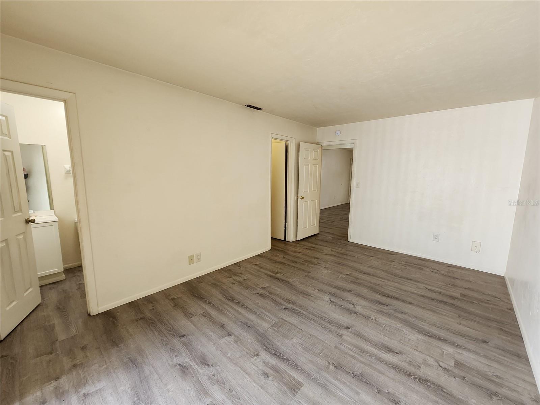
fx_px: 203
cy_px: 202
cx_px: 270
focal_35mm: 13
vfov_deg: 89.9
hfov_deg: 106.2
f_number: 2.2
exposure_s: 1/60
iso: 250
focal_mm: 2.2
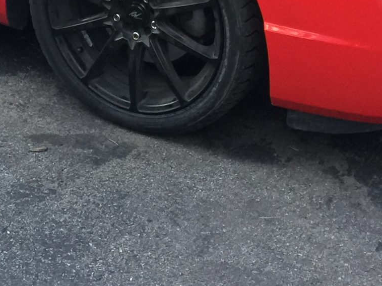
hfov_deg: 19.5
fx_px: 1081
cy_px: -144
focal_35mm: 98
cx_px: 13
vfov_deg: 14.1
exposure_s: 1/15
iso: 50
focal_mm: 4.15
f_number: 2.2
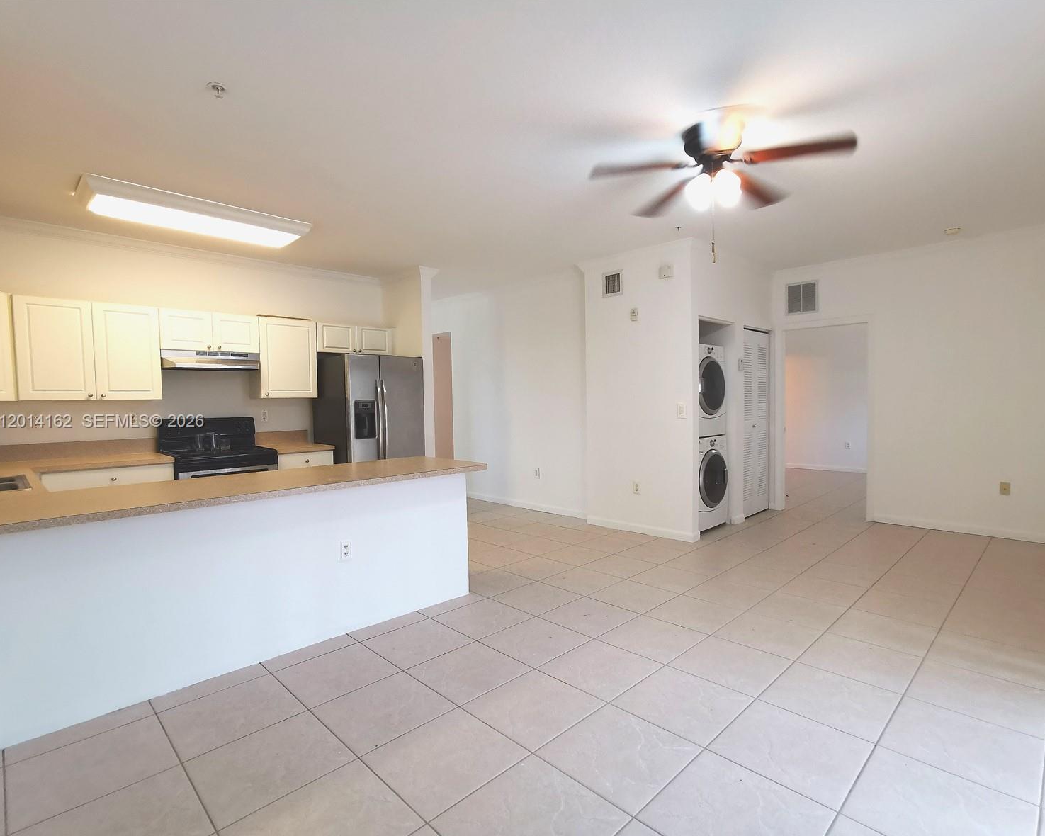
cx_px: 550
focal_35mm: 18
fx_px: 557
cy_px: 422
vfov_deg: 73.8
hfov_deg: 86.3
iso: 160
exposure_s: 1/40
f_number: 2.2
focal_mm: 2.23
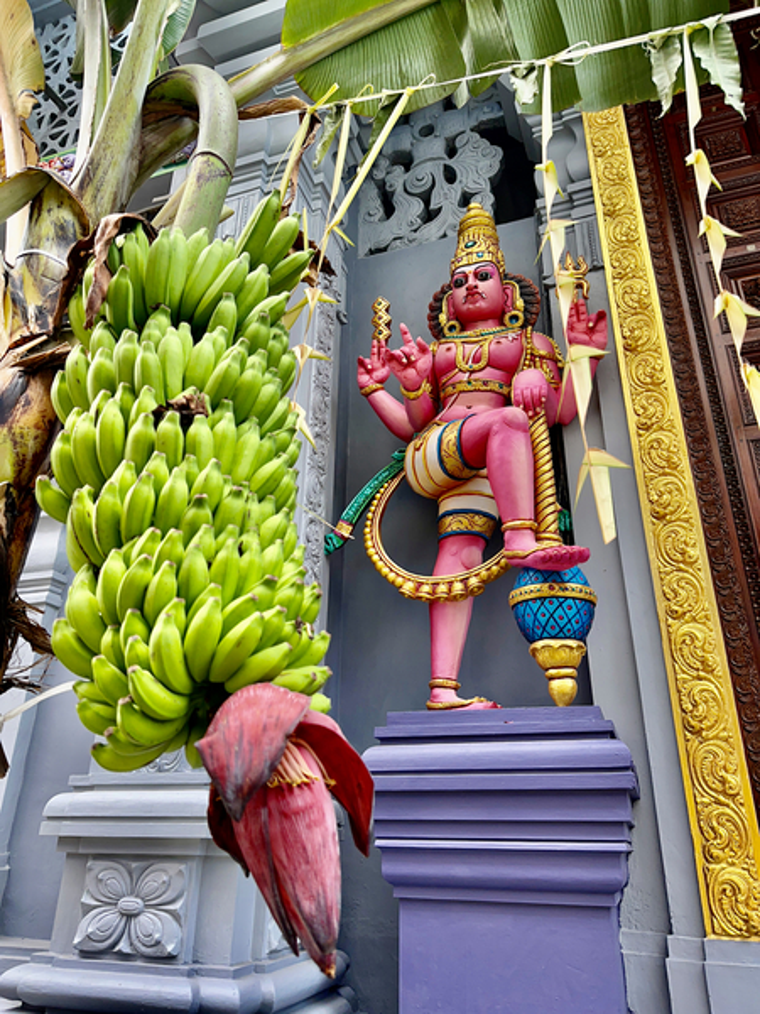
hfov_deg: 56.8
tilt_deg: +23.4
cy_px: 507
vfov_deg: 71.6
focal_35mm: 24
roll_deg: -1.7
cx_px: 380
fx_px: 703
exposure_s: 1/121
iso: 125
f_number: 1.78
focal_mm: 6.86
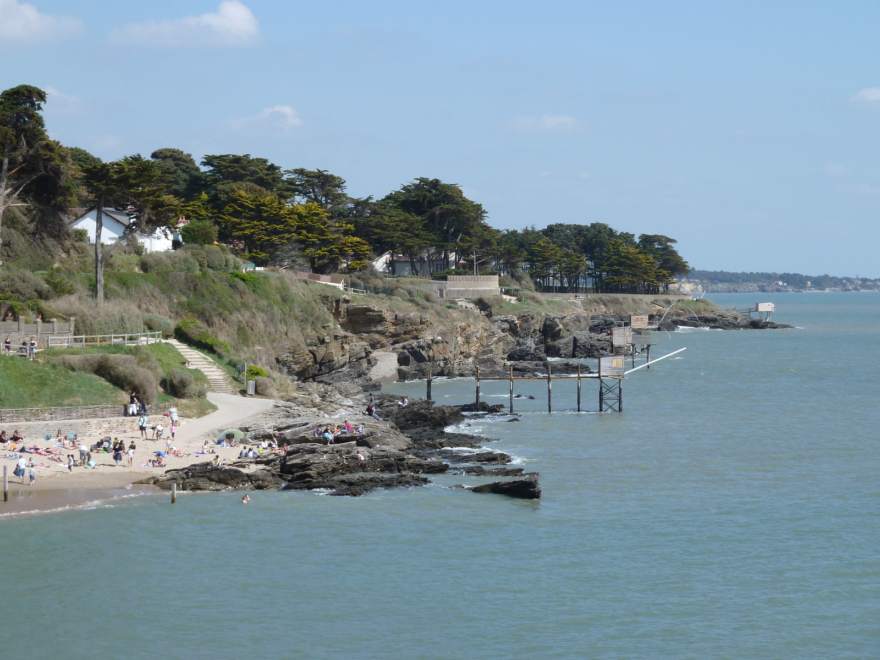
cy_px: 330
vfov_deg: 15.4
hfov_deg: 20.4
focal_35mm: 96
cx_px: 440
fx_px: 2440
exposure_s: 1/500
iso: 80
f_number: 5
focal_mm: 15.8
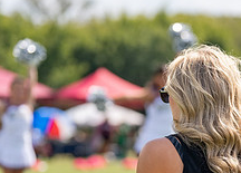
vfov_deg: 4.9
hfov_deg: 6.9
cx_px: 222
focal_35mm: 292
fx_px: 2002
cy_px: 209
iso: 320
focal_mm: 104
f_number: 2.8
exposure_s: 1/5000
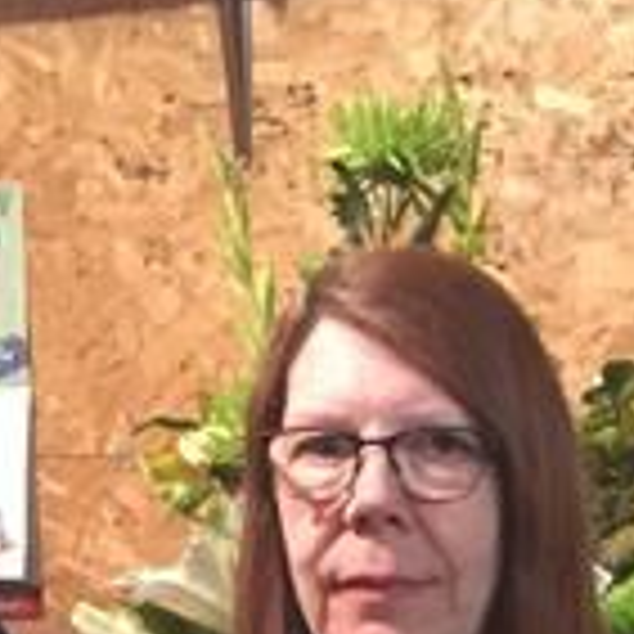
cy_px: 1210
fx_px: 2445
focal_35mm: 118
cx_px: 486
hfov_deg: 14.7
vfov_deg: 13.1
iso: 320
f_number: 2.2
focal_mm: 4.15
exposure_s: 1/15
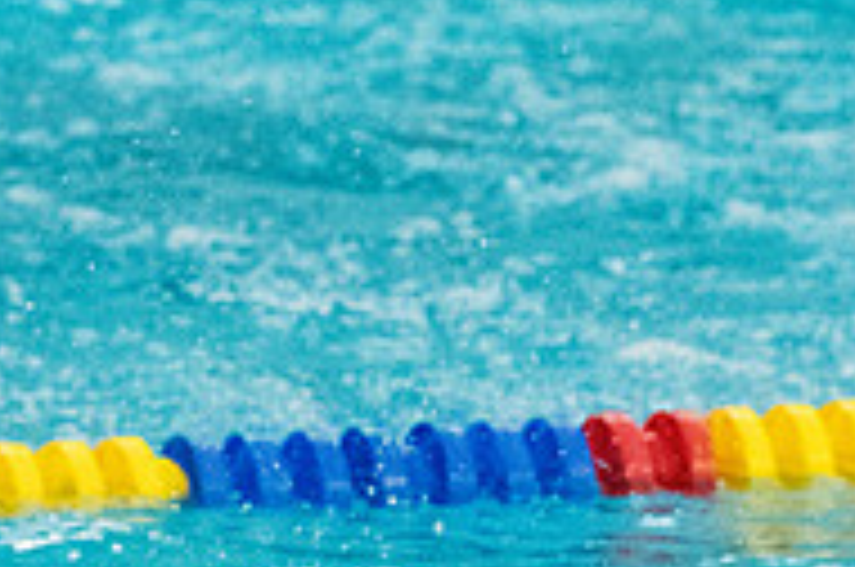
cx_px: -171
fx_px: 14629
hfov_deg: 3.3
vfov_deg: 2.2
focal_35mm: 617
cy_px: 734
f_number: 4.5
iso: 8000
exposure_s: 1/1250
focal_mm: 135
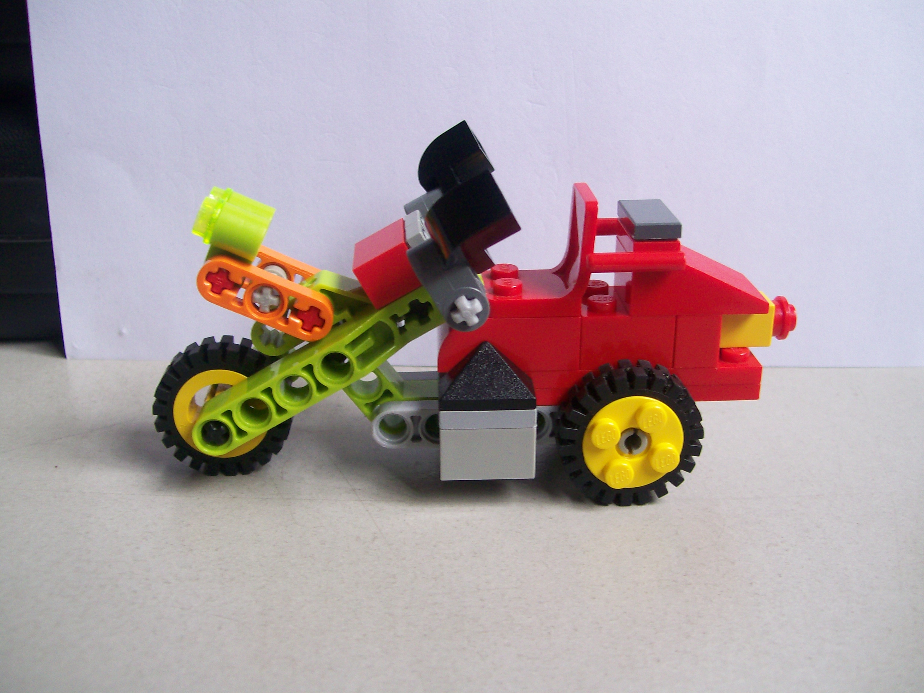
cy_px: 346
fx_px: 961
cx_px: 462
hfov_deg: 51.4
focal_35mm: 36
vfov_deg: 39.7
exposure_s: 1/32
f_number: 2.7
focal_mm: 6
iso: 102
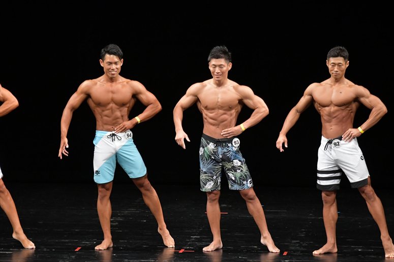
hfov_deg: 8.1
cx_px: 197
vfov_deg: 5.4
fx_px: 2790
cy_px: 131
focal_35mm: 255
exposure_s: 1/400
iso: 3200
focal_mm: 170
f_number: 5.6
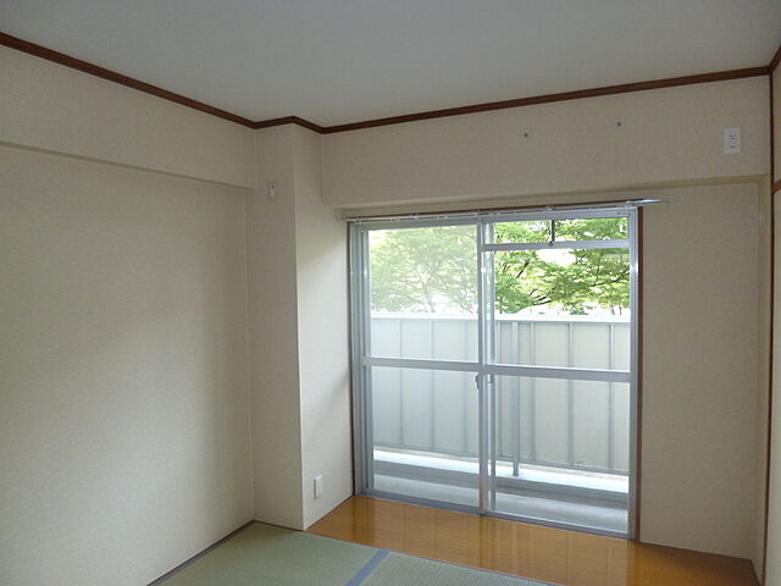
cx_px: 390
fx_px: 541
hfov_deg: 71.6
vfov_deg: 56.8
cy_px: 293
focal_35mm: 24
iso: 100
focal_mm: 4.3
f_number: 2.5
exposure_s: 1/60
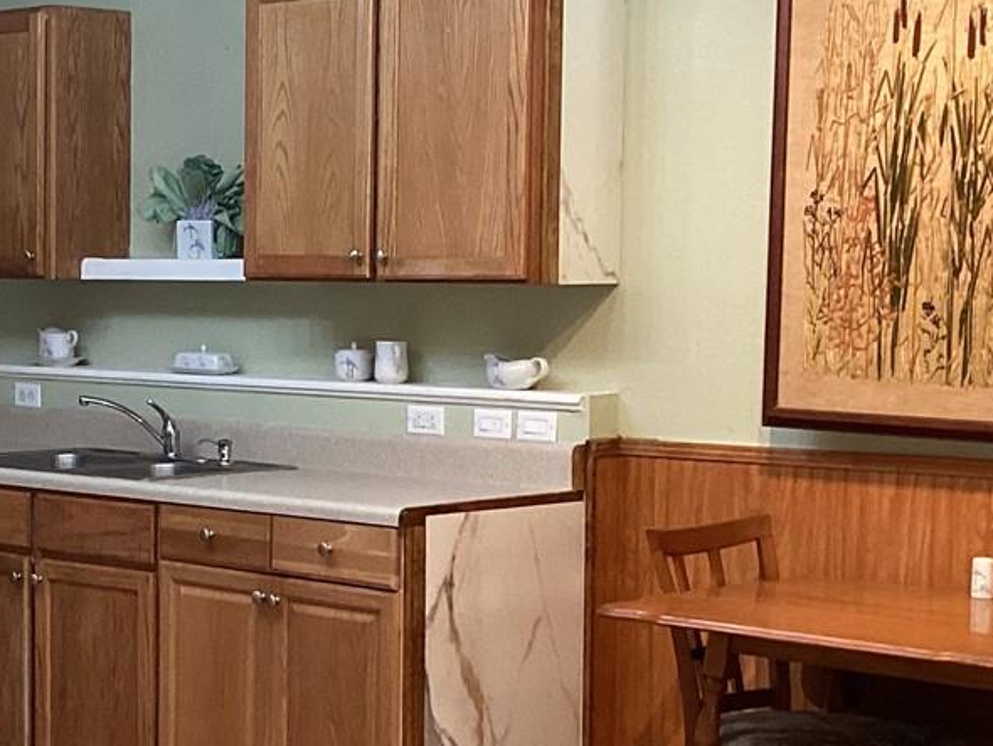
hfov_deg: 22.5
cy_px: 436
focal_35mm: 84
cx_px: 35
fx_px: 2411
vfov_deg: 17.6
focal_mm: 3.3
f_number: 2.4
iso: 160
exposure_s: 1/60
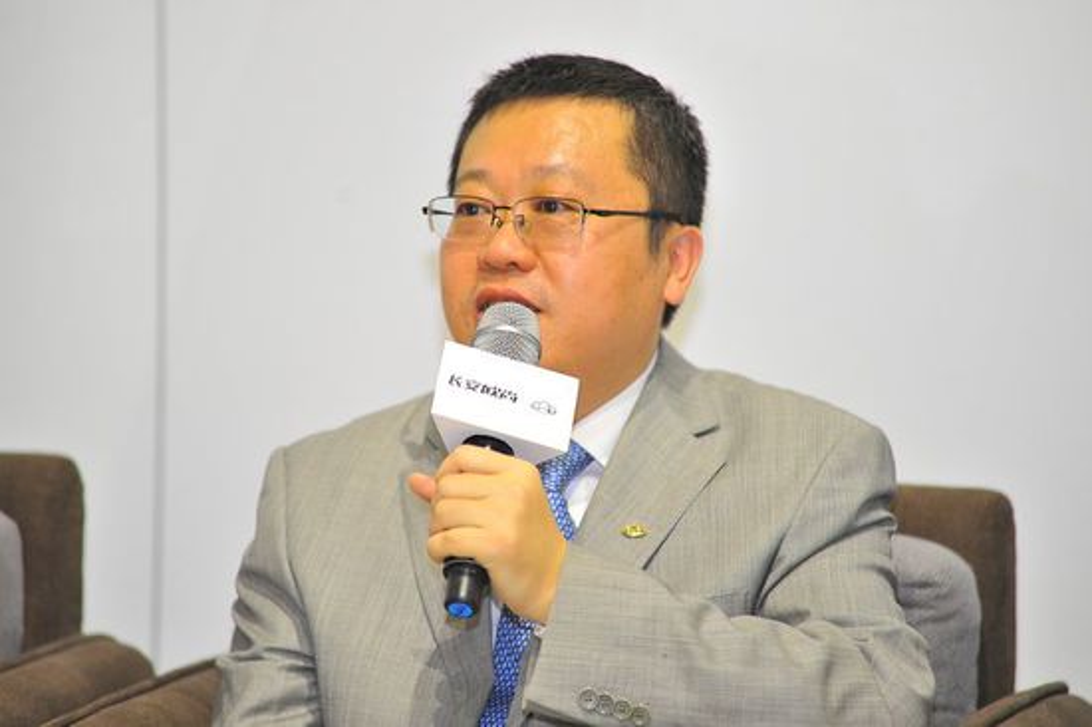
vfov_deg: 6.9
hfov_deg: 10.3
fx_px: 6063
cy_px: 364
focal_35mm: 200
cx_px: 546
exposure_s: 1/160
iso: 1600
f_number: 3.2
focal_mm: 200
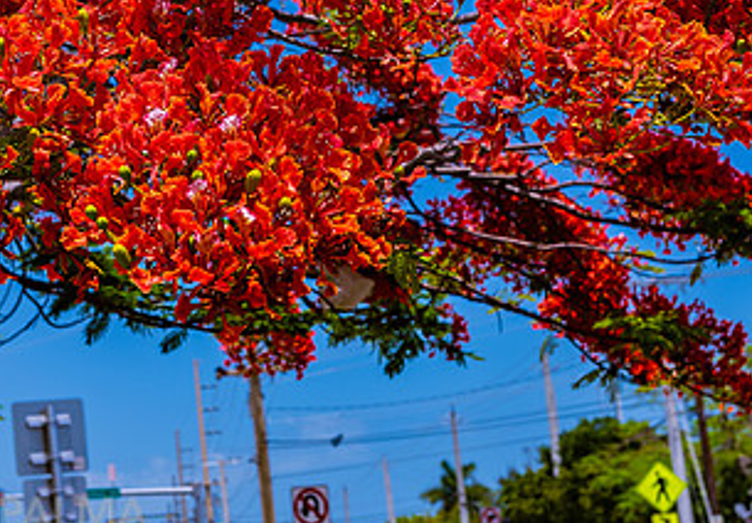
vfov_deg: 12.7
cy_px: 70
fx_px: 2328
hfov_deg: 18.3
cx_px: 228
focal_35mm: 110
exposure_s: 1/250
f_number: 7.1
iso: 100
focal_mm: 52
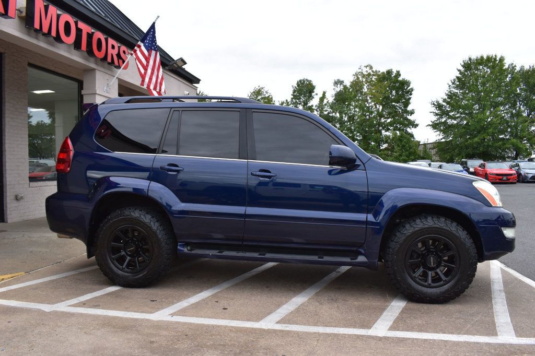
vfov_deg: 43.6
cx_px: 268
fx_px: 446
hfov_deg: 61.9
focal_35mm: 30
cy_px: 178
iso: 400
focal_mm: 20
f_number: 10
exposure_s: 1/250
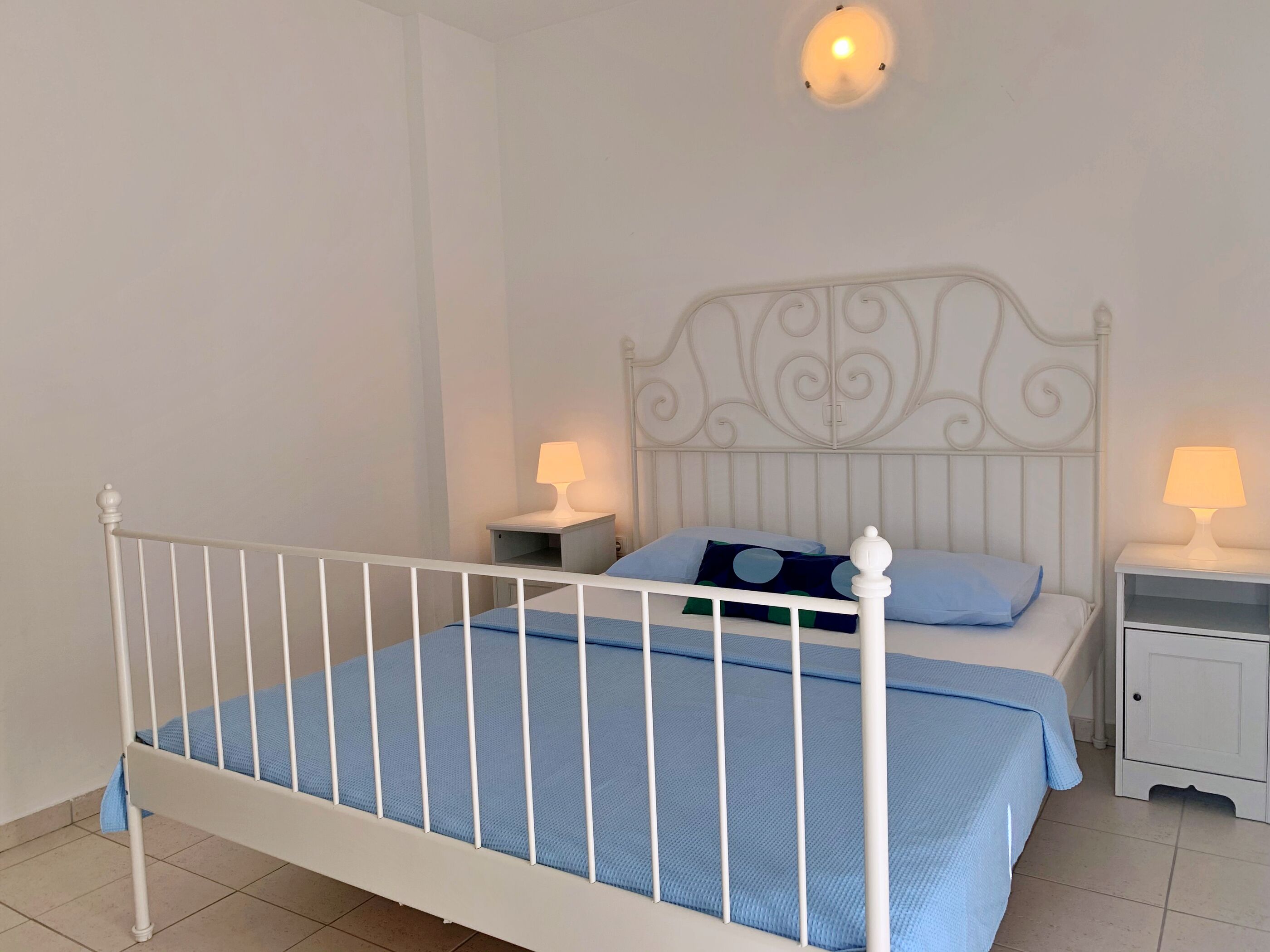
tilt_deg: -4.9
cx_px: 635
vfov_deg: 53.1
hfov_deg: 67.3
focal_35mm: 26
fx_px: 954
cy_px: 476
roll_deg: +1.6
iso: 25
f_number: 1.8
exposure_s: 1/183
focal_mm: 4.25
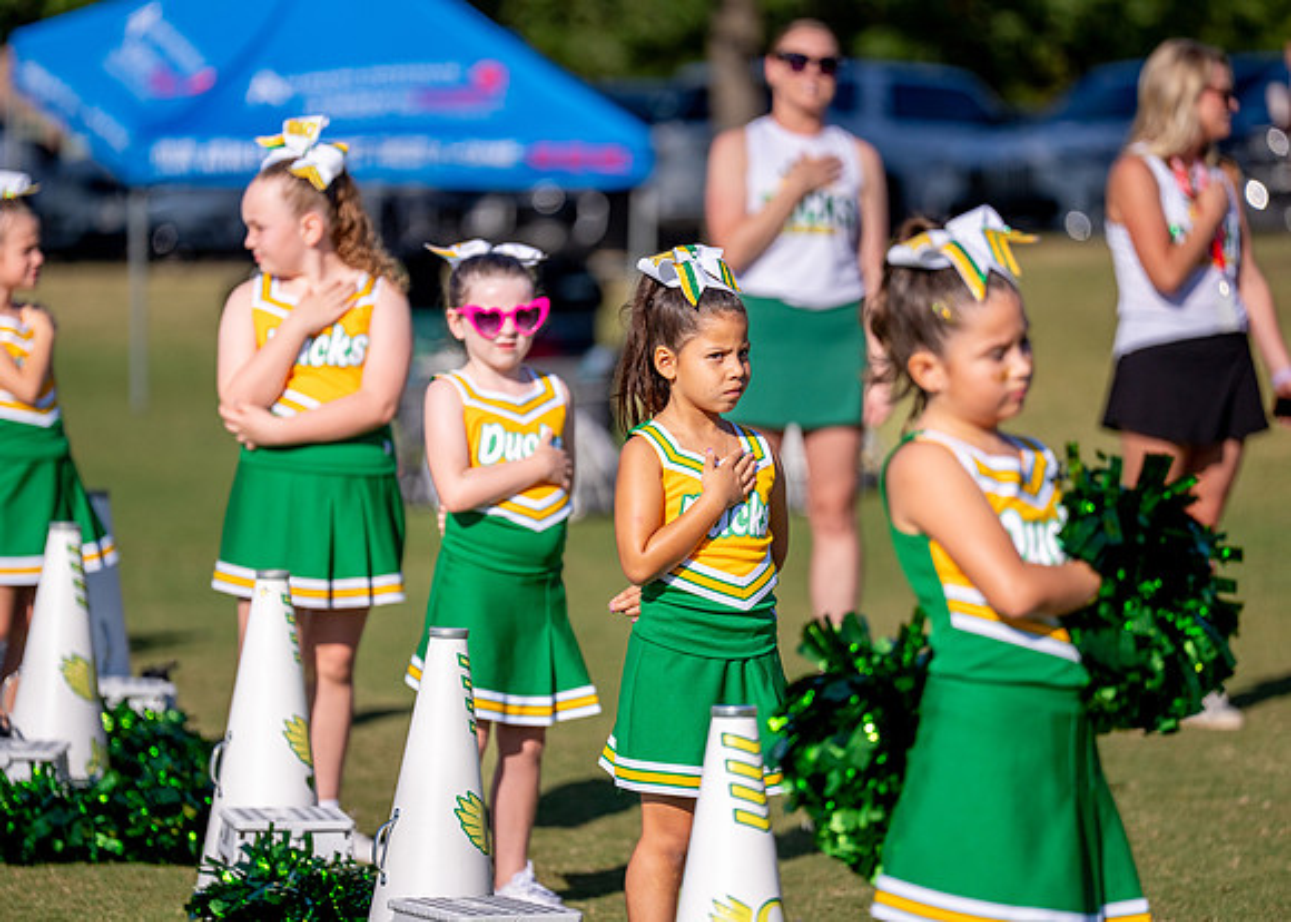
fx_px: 7684
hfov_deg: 9.6
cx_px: 646
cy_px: 452
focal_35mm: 210
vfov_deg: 6.9
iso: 320
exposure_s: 1/12800
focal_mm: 191
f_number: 2.8
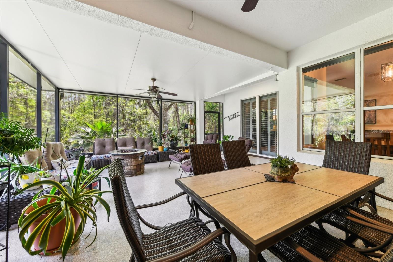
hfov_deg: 104.3
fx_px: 153
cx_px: 196
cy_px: 131
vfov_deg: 81.2
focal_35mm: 14
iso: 400
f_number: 8
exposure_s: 1/40
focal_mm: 14
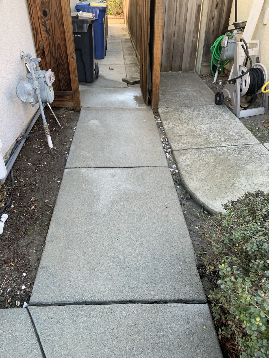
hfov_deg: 53.1
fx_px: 269
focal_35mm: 26
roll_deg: +0.1
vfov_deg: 67.3
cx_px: 134
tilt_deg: -32.9
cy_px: 179
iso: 40
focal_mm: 4.25
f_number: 1.8
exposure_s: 1/122
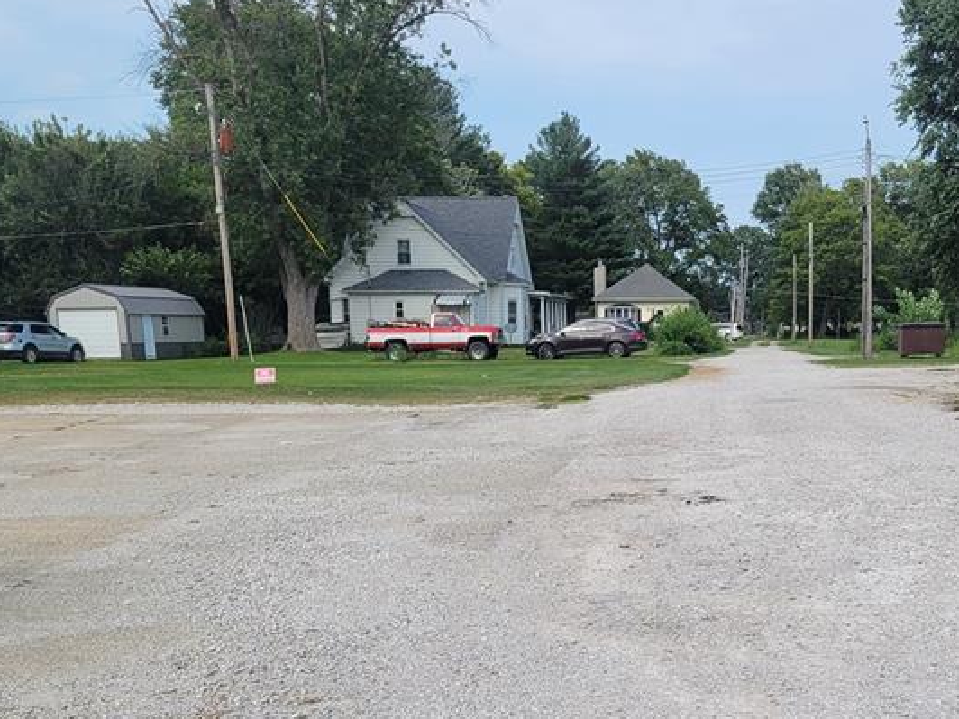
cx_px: 681
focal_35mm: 50
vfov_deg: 28.5
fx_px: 1385
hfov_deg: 37.5
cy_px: 577
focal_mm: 5.4
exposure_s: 1/2296
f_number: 1.8
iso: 40
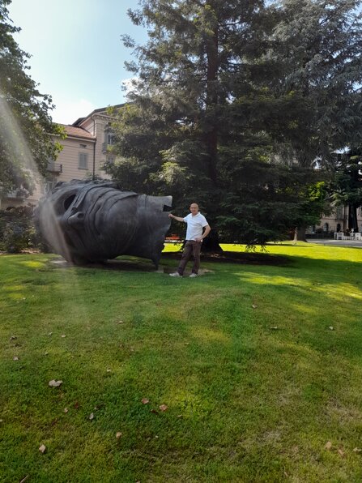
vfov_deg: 69.4
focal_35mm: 25
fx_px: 349
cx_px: 181
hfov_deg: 54.9
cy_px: 242
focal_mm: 4.6
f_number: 2
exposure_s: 1/160
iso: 20
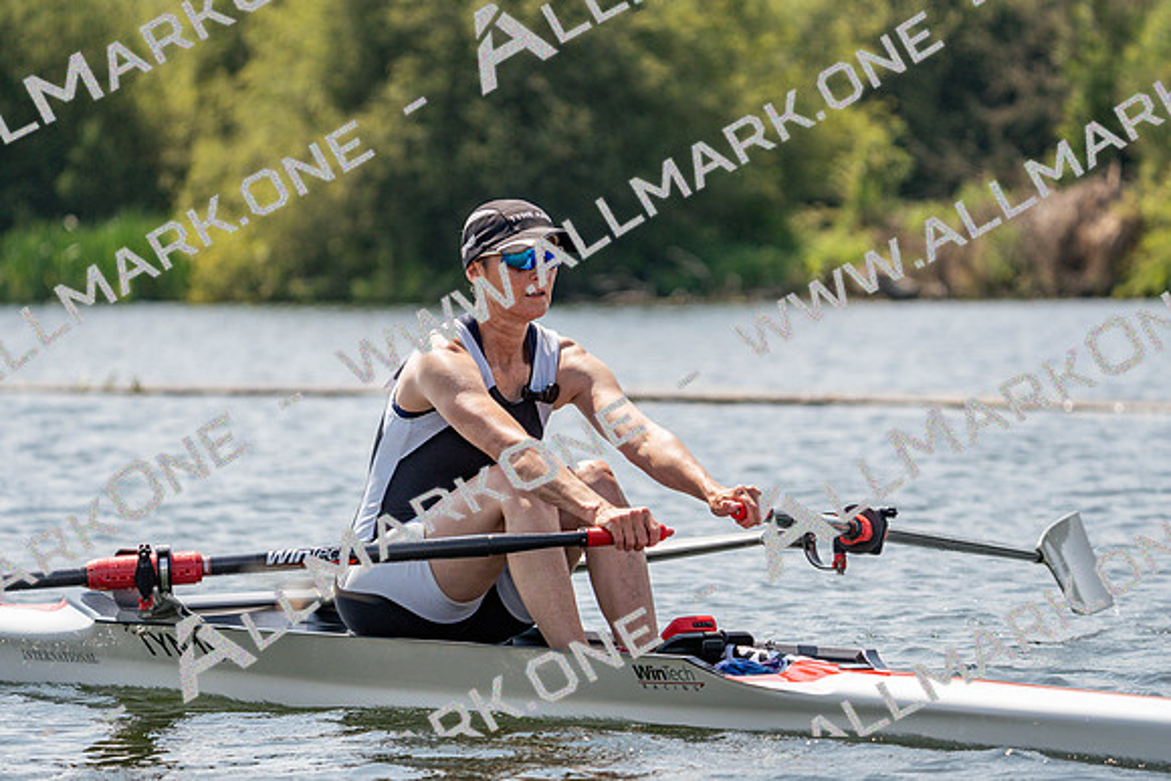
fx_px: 6507
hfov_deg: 10.3
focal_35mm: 200
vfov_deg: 6.9
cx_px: 586
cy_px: 390
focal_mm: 200
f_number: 5.6
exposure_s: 1/1600
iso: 200
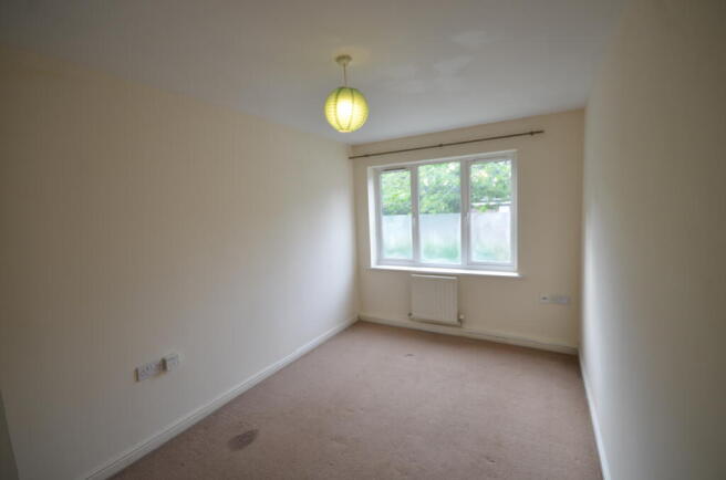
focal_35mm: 15
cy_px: 240
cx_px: 363
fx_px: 302
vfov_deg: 77.0
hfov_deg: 100.5
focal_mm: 10
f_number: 4.5
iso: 400
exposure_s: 1/80
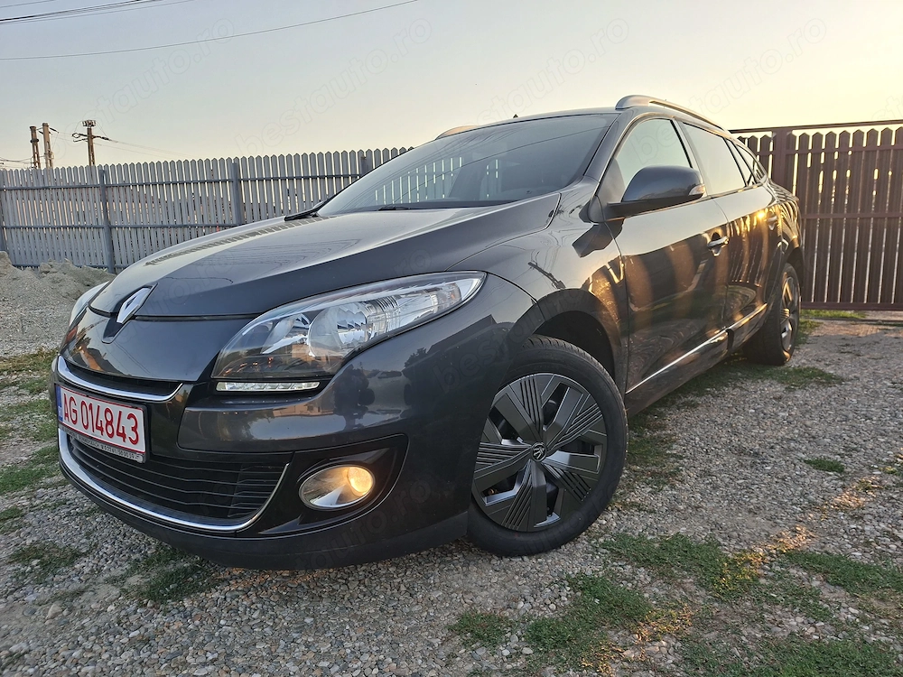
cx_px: 452
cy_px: 338
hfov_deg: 73.9
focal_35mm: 23
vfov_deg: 58.9
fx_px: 600
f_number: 1.8
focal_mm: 5.54
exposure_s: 1/416
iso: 50
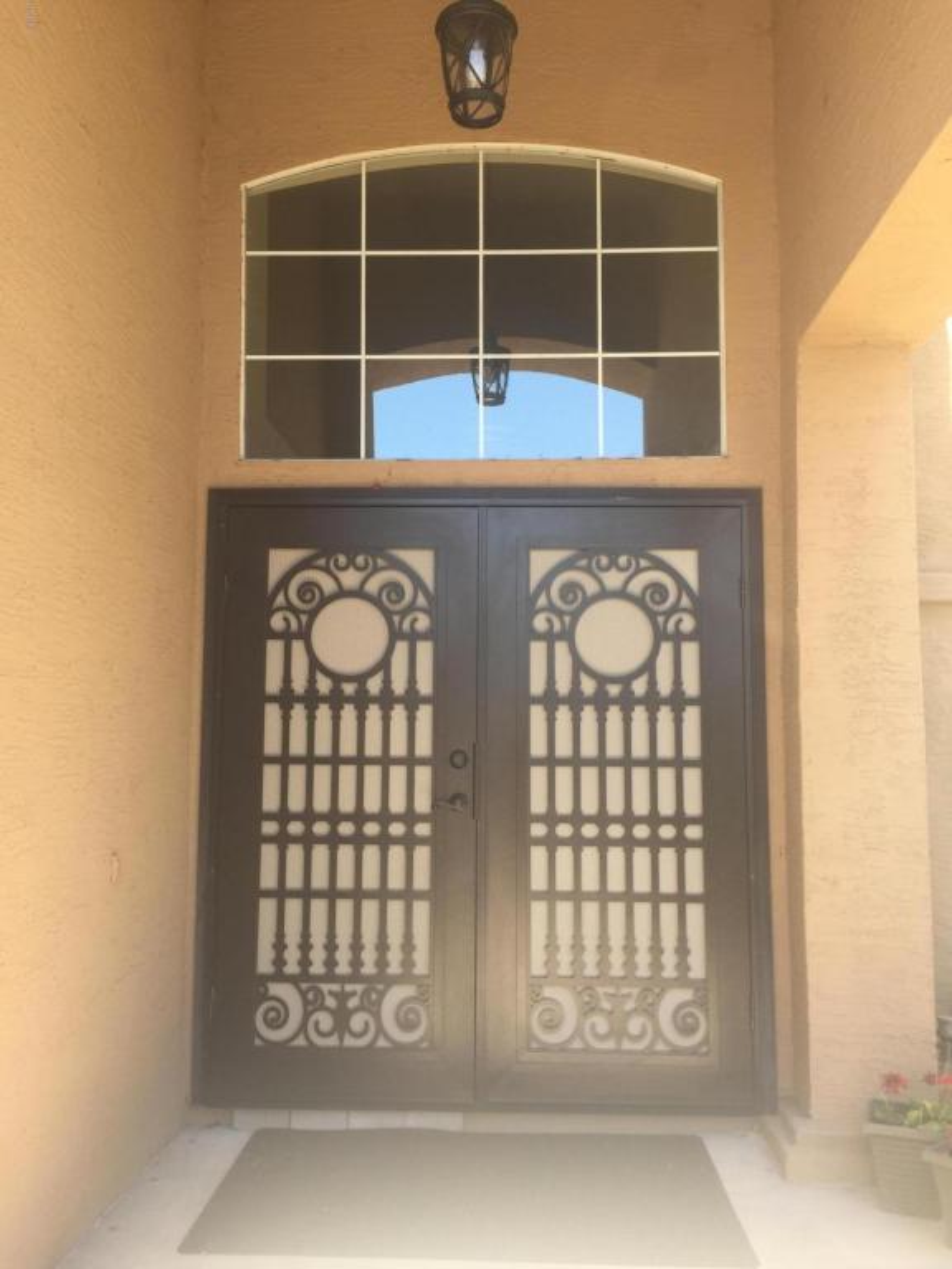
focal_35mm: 29
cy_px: 634
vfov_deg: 61.7
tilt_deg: +6.0
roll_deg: +0.7
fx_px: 1063
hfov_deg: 48.2
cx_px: 476
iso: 32
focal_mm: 4.15
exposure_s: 1/189
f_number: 2.2
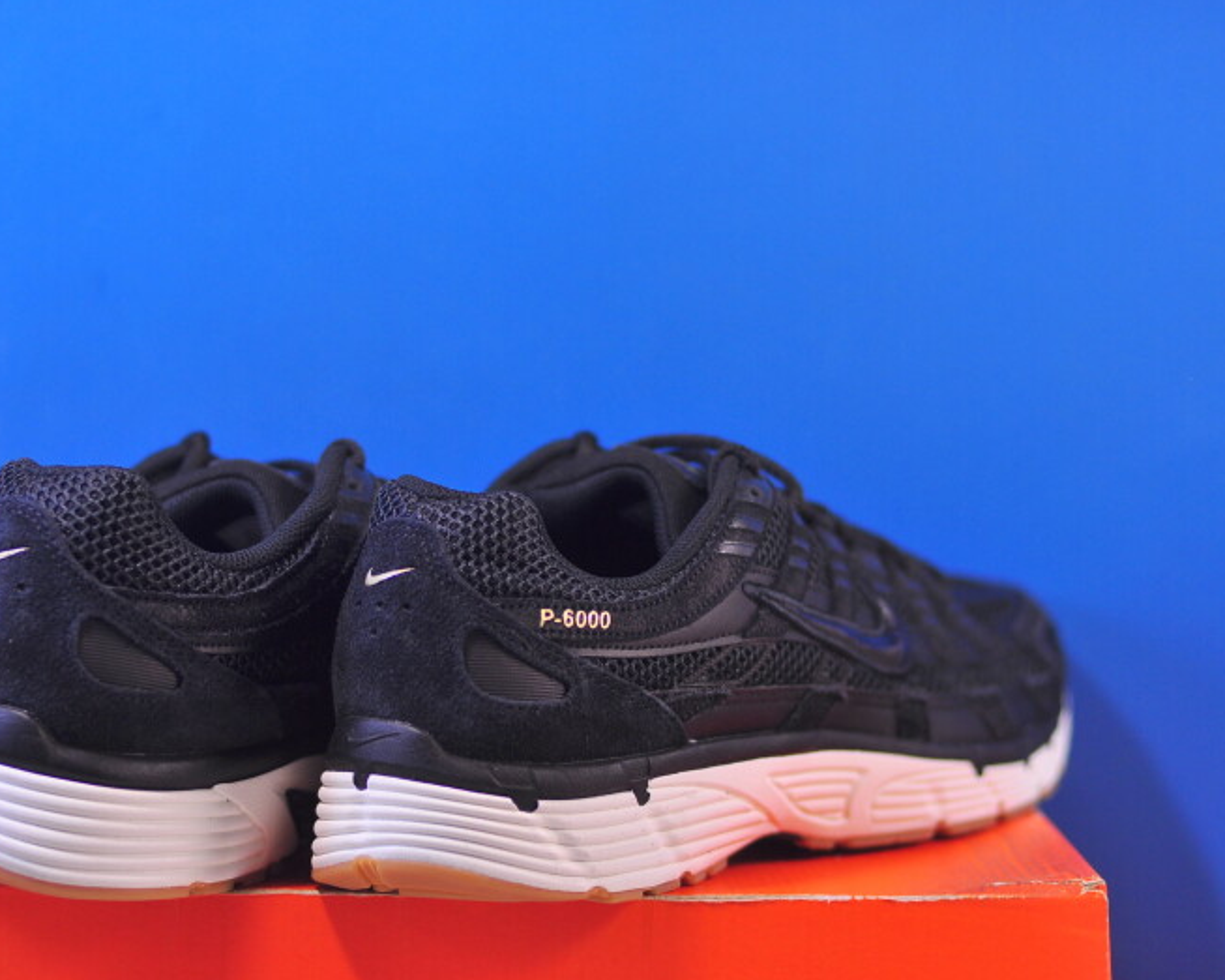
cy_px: 490
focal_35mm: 86
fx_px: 3117
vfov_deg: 17.9
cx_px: 489
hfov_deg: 22.2
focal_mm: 50
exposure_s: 1/320
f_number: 2.2
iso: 250
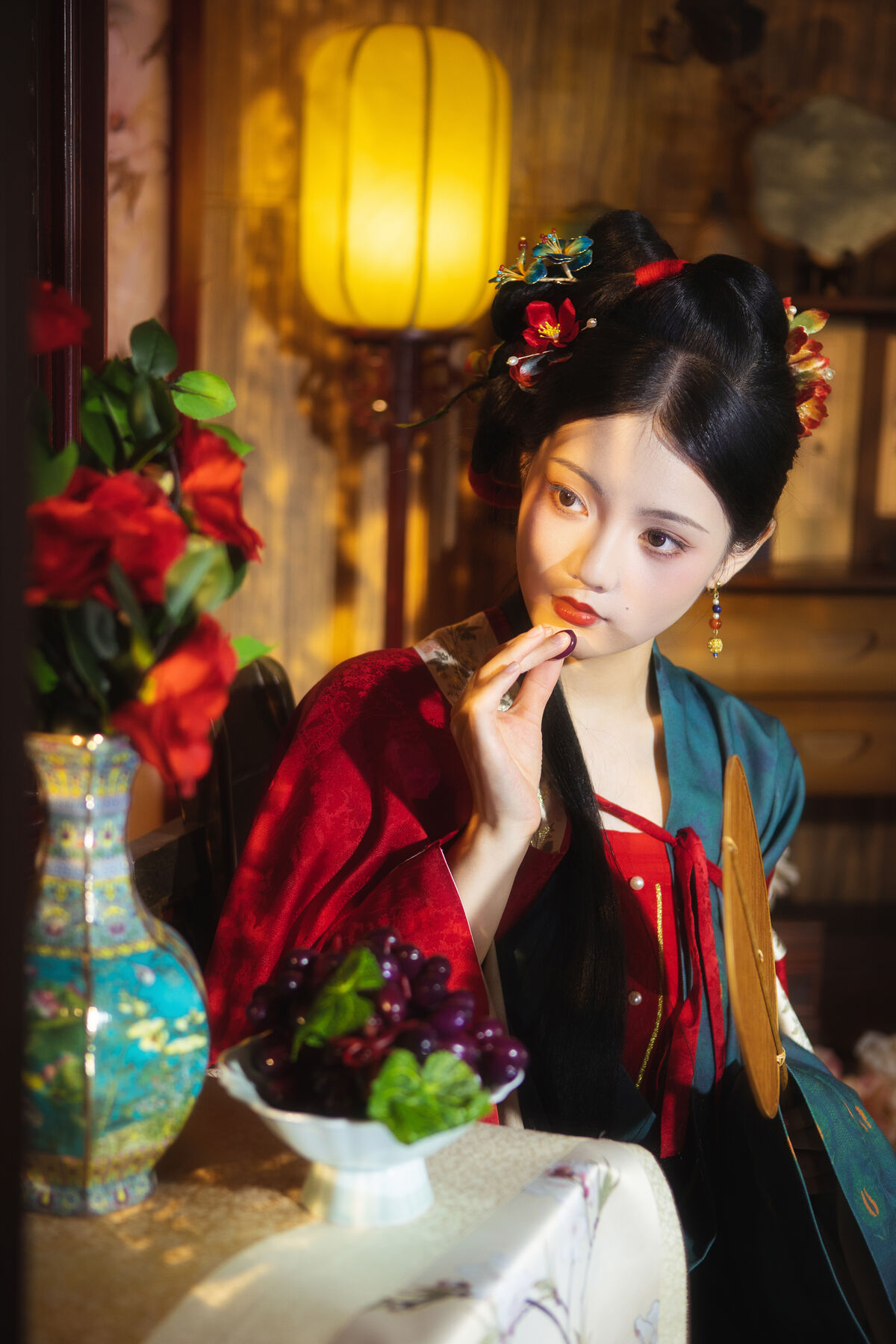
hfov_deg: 23.0
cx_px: 448
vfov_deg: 33.9
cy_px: 672
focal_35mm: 59
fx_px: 2202
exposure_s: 1/200
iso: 500
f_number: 2.8
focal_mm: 59
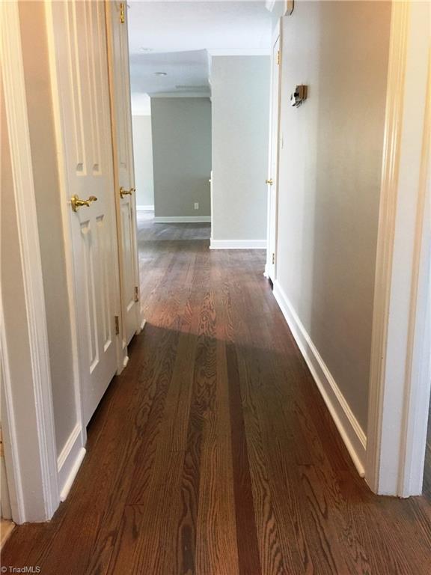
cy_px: 288
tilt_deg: -12.7
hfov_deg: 48.2
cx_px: 216
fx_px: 481
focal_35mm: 29
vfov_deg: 61.7
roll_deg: +0.2
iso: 125
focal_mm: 4.15
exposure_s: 1/15
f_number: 2.2
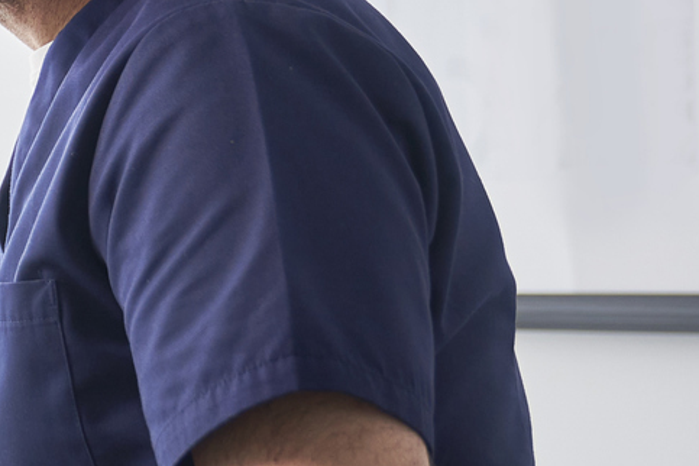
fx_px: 2815
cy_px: -32
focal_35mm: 145
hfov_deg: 12.9
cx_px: -539
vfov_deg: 9.4
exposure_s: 1/160
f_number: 2.8
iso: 400
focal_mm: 33
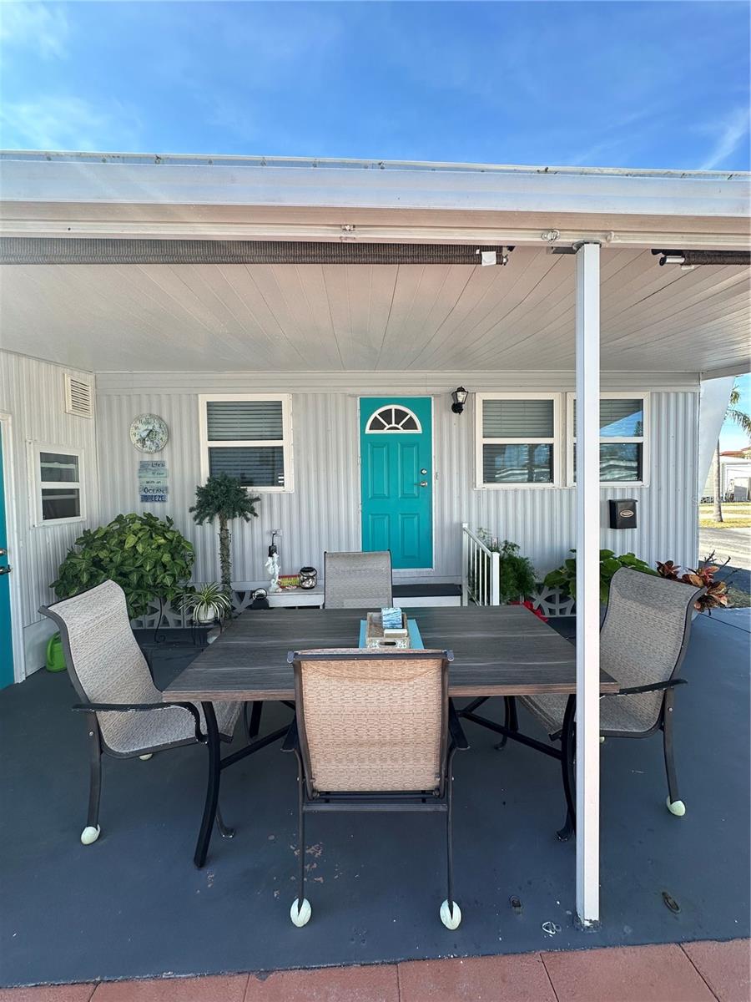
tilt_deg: -1.4
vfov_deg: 102.1
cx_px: 376
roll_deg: -0.2
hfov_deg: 85.7
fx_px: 405
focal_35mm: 14
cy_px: 501
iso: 40
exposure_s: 1/381
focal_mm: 2.22
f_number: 2.2
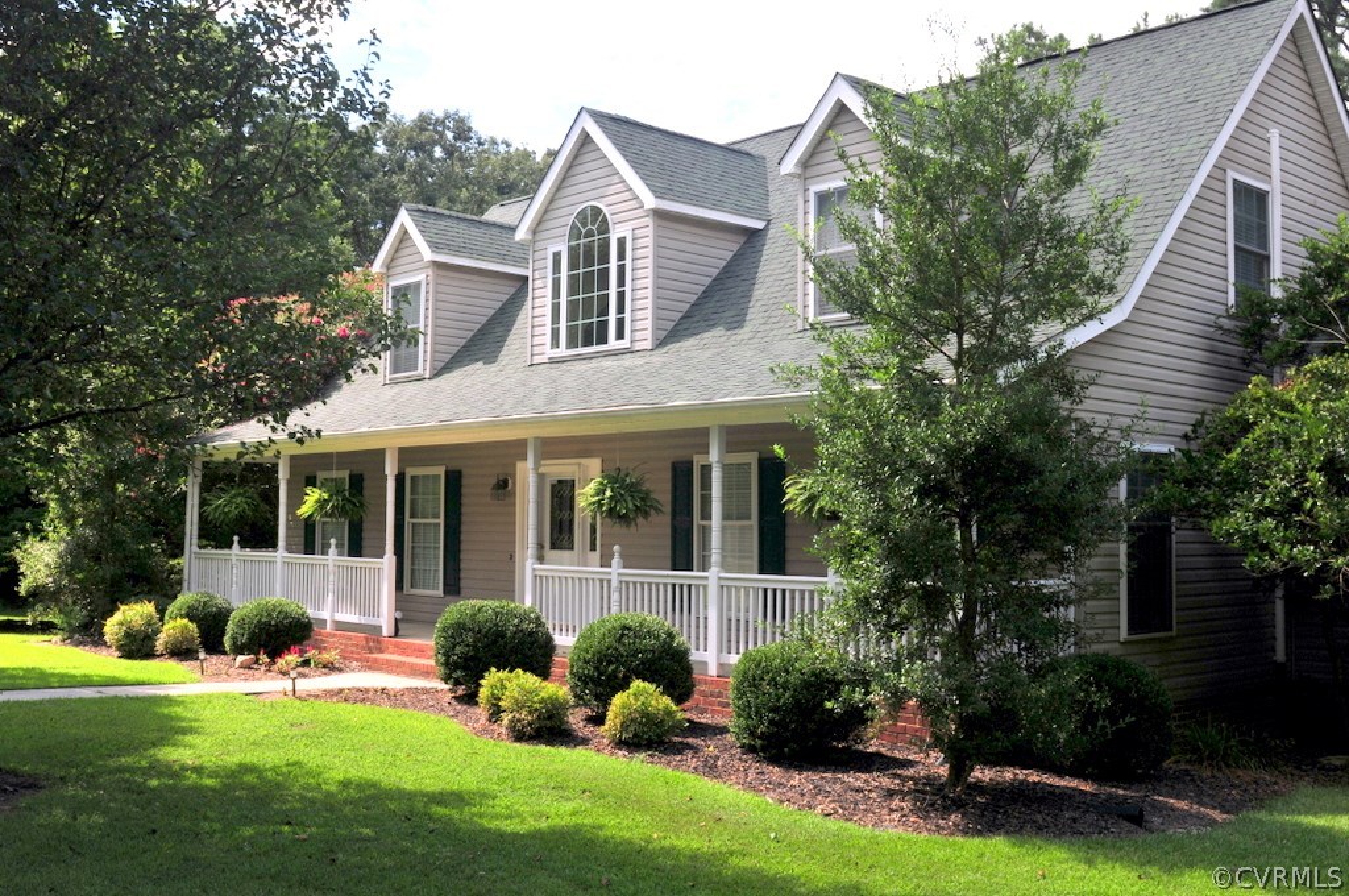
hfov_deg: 53.2
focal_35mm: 36
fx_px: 1347
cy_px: 448
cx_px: 674
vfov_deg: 36.8
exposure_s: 1/250
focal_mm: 24
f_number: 8
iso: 200
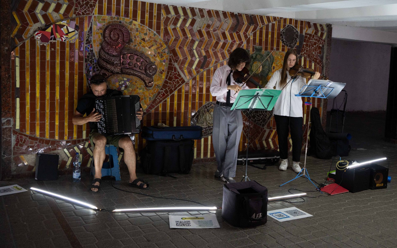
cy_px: 99
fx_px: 433
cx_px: 229
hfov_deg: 49.1
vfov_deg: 31.9
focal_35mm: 40
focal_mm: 34
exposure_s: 1/200
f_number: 4.8
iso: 3200
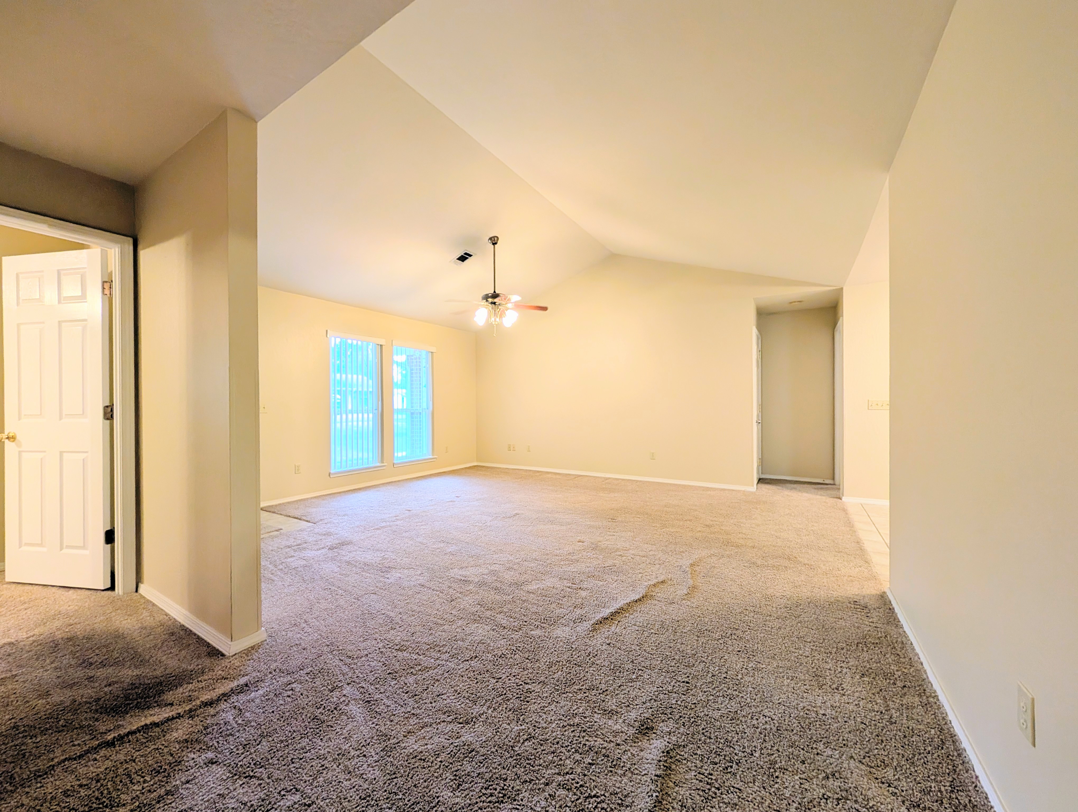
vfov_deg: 94.6
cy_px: 406
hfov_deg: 110.5
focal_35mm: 12
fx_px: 374
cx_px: 539
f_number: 1.7
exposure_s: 1/60
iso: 171
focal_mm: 2.02
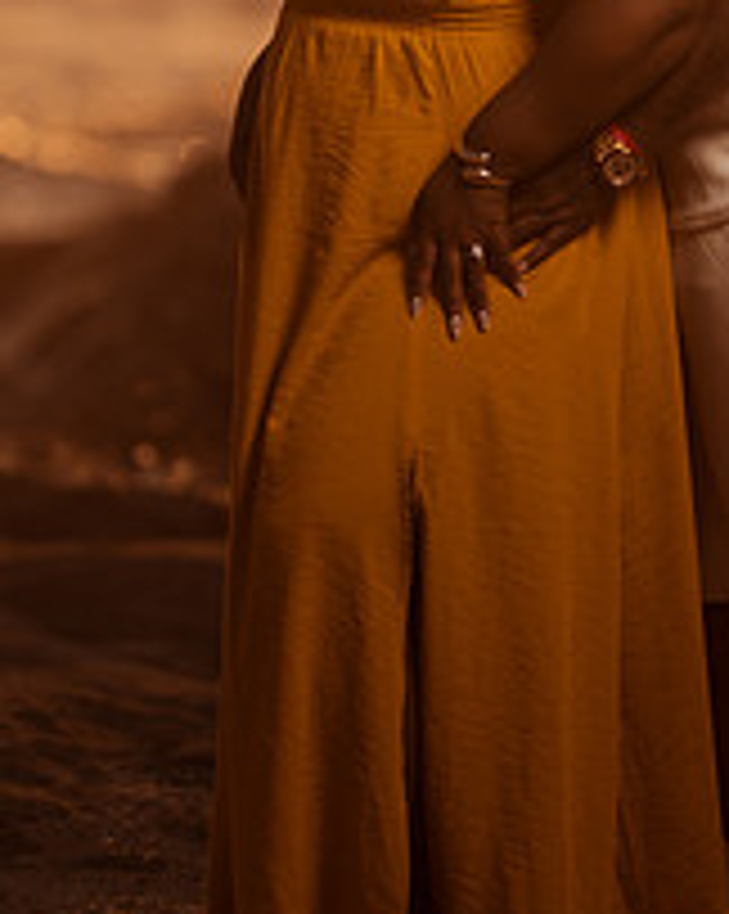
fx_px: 7590
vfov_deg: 6.9
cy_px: 86
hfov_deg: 5.5
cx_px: 531
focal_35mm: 281
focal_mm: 135
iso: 100
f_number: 1.8
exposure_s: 1/8000
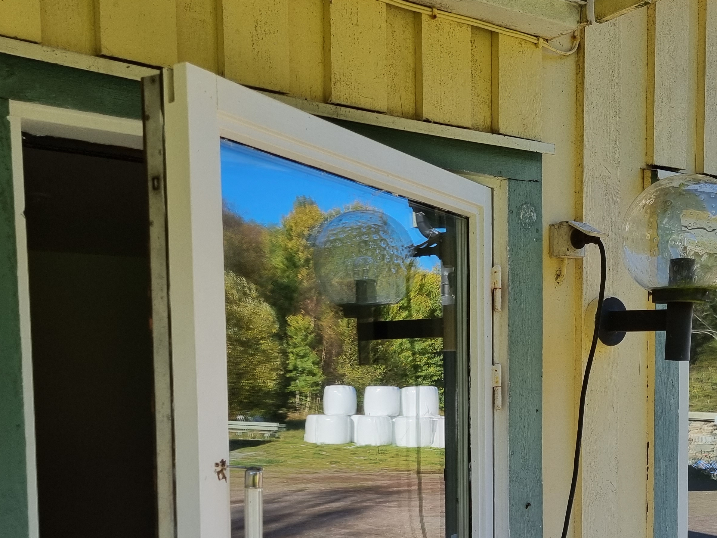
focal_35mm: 44
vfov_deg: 32.1
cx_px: 411
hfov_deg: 42.8
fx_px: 911
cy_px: 418
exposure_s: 1/1036
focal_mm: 5.4
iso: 50
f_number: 1.8
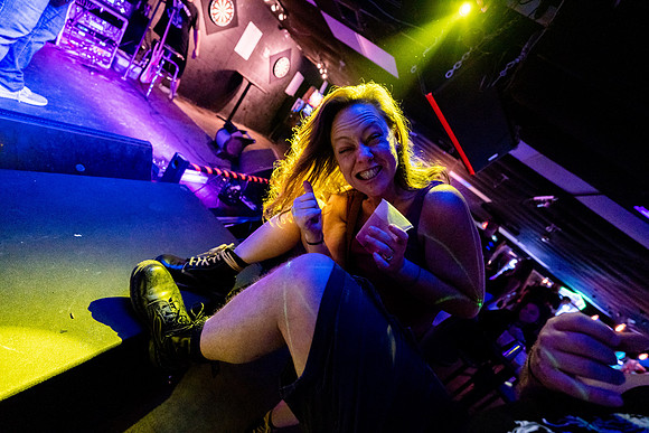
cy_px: 216
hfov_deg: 104.2
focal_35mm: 14
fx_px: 252
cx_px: 324
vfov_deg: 81.2
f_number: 2.8
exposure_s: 1/200
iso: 2000
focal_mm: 14
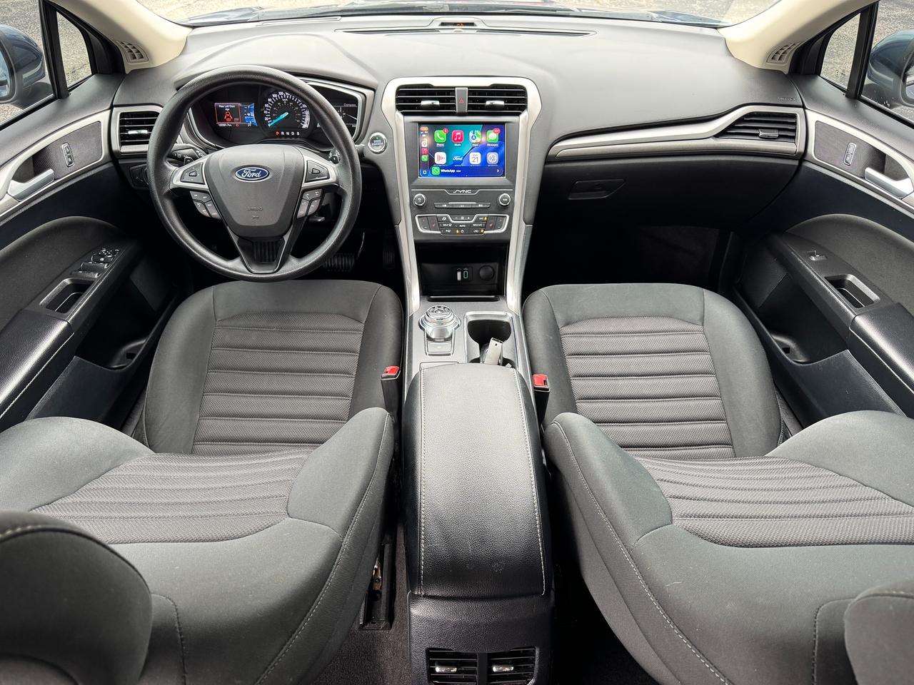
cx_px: 457
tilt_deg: -37.1
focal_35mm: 24
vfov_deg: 56.8
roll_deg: -0.7
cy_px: 342
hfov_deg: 71.6
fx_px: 634
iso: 200
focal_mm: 6.76
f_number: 1.78
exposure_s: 1/121
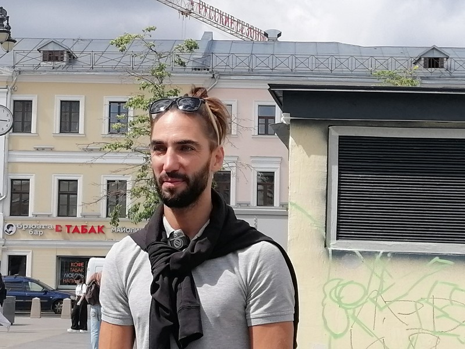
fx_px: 860
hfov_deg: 30.3
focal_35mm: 64
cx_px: 232
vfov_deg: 22.9
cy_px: 174
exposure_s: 1/1565
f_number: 1.8
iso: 50
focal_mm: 5.3
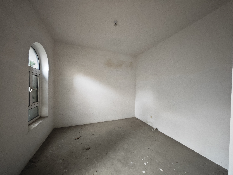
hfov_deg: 110.5
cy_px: 88
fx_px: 81
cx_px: 116
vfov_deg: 94.5
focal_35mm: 12
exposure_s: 1/25
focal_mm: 2.03
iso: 400
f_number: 1.8
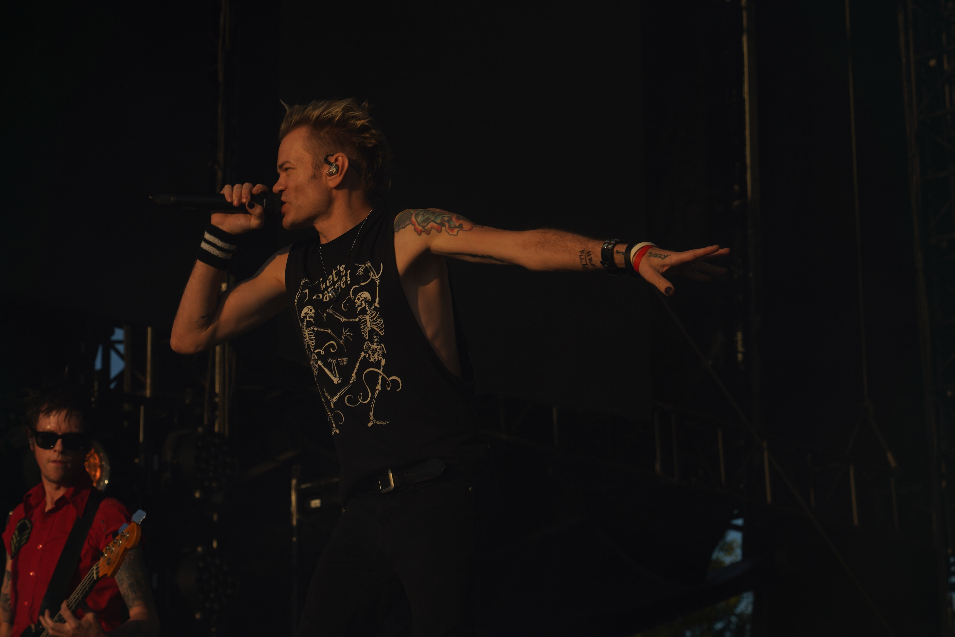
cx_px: 478
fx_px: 2785
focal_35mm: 105
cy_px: 318
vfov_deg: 13.0
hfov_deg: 19.5
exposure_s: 1/500
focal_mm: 105
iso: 100
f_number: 8
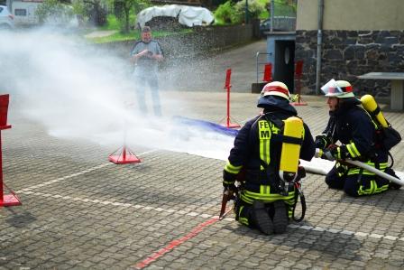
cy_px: 135
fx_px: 589
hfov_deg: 37.8
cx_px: 202
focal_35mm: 52
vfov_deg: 25.8
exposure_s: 1/4000
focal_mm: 35
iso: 100
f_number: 1.8
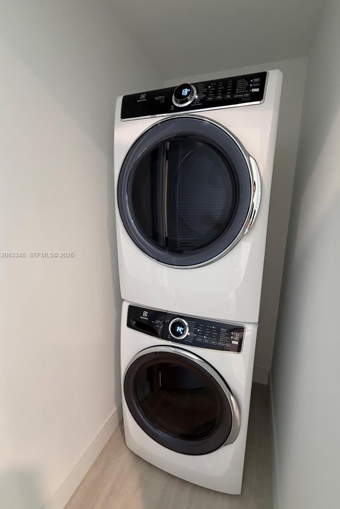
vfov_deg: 100.4
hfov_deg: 77.1
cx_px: 189
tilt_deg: -11.5
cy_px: 255
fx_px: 212
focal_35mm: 15
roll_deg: -2.2
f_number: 2.2
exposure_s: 1/60
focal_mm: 2.22
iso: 320
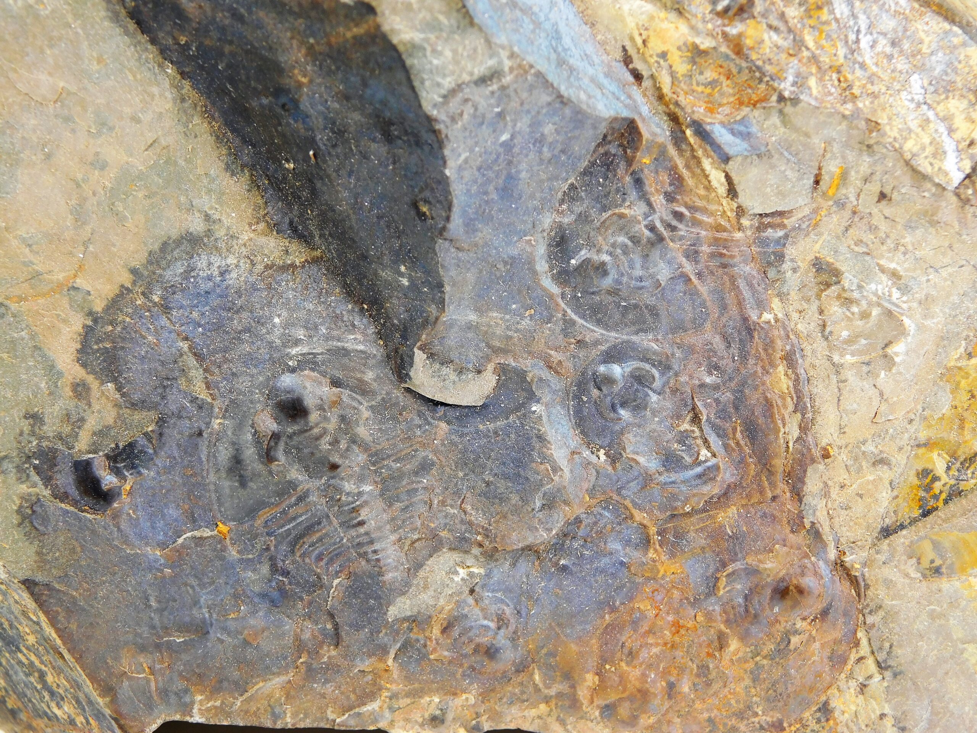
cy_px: 366
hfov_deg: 24.4
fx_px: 2258
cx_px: 488
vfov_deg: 18.4
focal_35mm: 80
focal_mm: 14.2
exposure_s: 1/125
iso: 125
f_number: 4.4
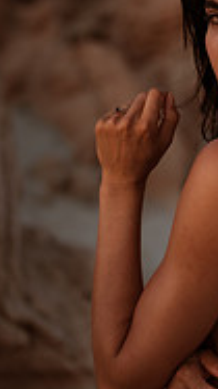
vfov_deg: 24.2
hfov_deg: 13.4
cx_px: 254
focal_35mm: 88
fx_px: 906
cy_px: 210
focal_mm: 35
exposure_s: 1/2500
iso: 100
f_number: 1.4
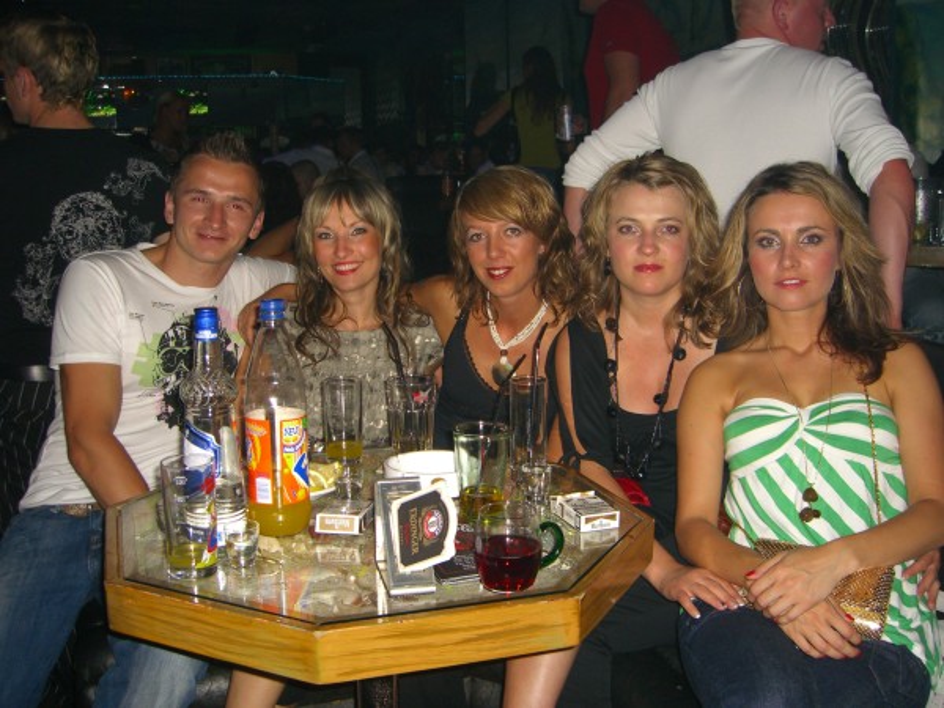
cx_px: 472
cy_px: 354
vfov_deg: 37.7
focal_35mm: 38
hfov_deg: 49.0
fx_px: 1036
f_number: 2.8
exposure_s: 1/60
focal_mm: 7.9
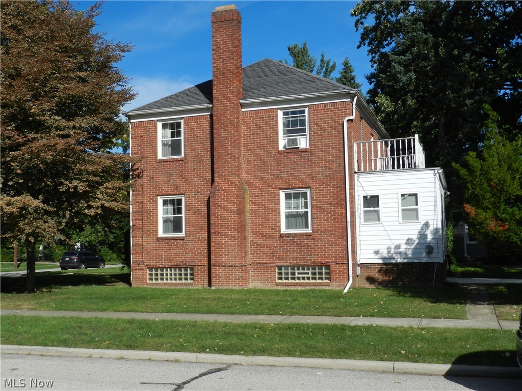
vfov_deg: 37.7
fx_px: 573
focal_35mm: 38
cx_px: 261
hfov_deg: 49.0
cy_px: 196
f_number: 5.6
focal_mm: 6.7
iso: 160
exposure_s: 1/800
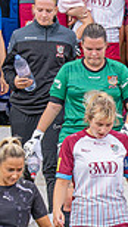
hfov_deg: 1.8
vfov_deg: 3.3
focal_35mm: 660
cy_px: 190
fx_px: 3969
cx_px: 185
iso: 90
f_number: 4
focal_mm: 135
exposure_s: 1/320
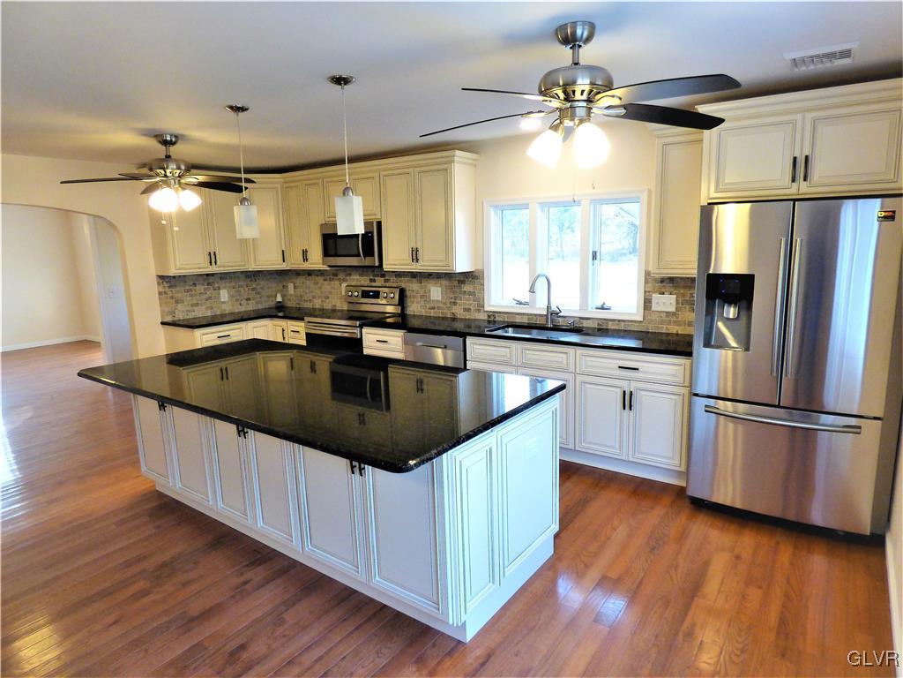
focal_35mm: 20
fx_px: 522
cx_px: 452
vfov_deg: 66.0
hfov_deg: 81.7
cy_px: 339
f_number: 2.8
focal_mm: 3.58
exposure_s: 1/60
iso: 200
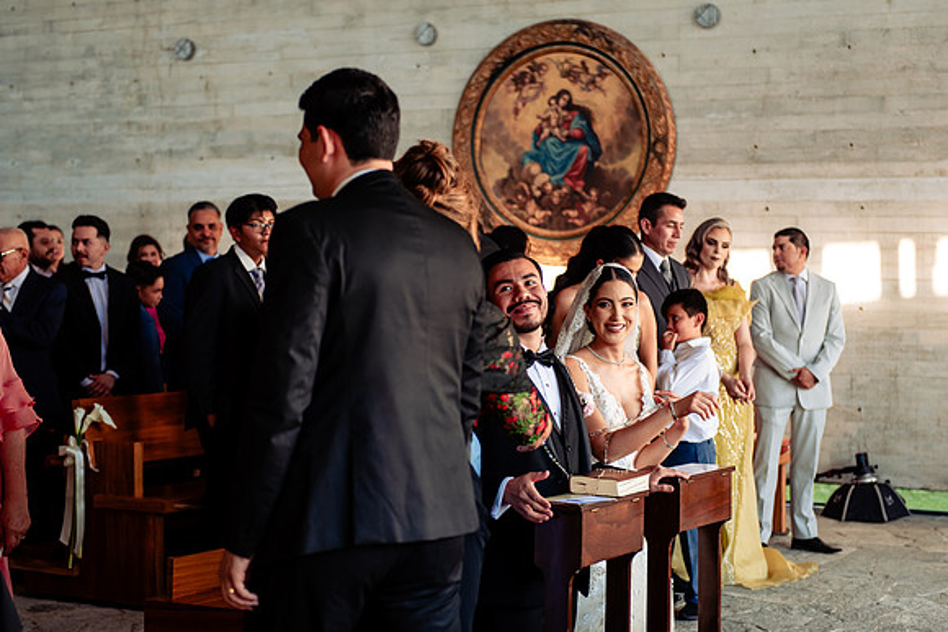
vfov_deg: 20.8
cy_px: 316
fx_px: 1723
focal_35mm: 65
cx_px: 475
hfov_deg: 30.8
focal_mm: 62
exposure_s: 1/320
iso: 500
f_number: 3.2
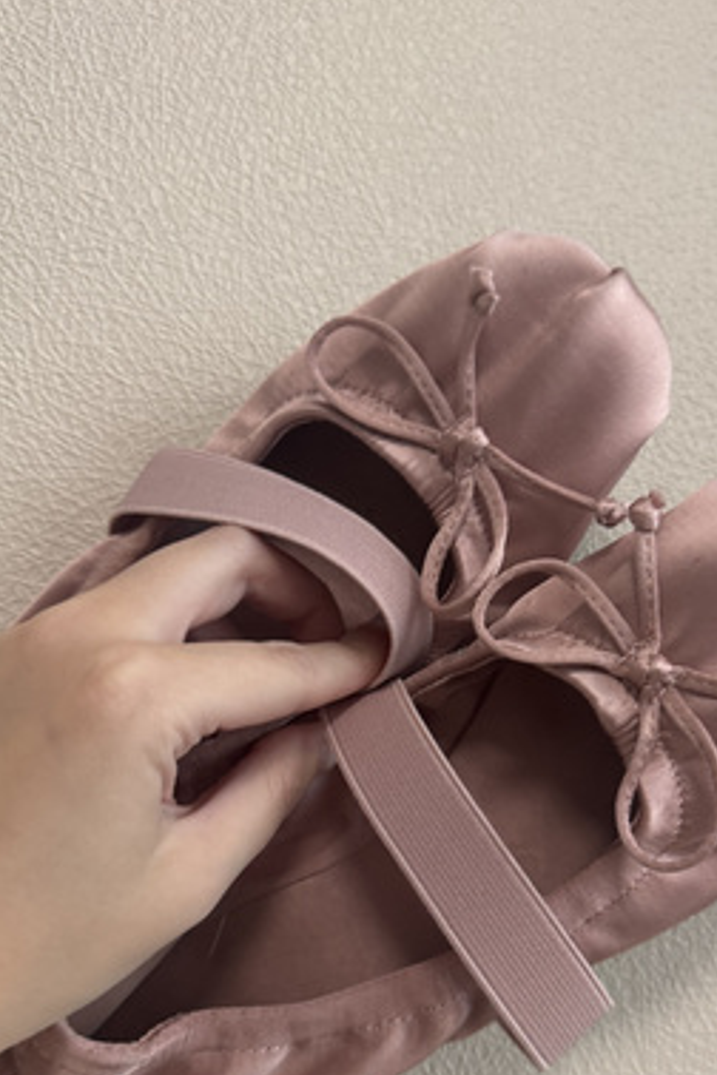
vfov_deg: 56.6
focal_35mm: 33
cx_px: 437
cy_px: 668
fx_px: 986
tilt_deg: +3.0
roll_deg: +9.3
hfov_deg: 39.8
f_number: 1.78
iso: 250
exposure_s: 1/60
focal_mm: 6.76
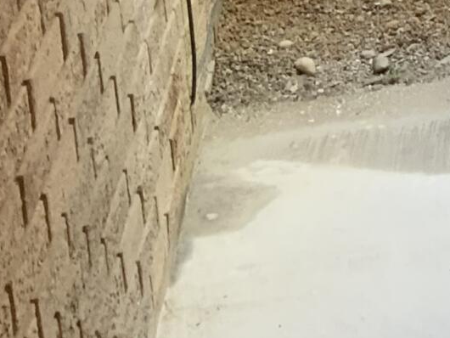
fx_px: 2133
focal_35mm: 164
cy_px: -339
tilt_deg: -13.0
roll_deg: +0.5
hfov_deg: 10.5
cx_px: 1050
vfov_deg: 8.6
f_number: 1.8
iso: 80
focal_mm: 3
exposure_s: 1/60
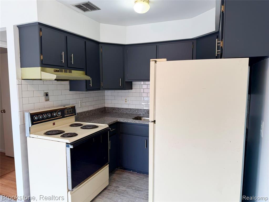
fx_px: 187
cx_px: 134
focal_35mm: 24
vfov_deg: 56.8
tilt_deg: -5.9
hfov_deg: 71.6
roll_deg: +0.7
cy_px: 101
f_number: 1.78
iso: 100
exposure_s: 1/120
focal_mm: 6.76
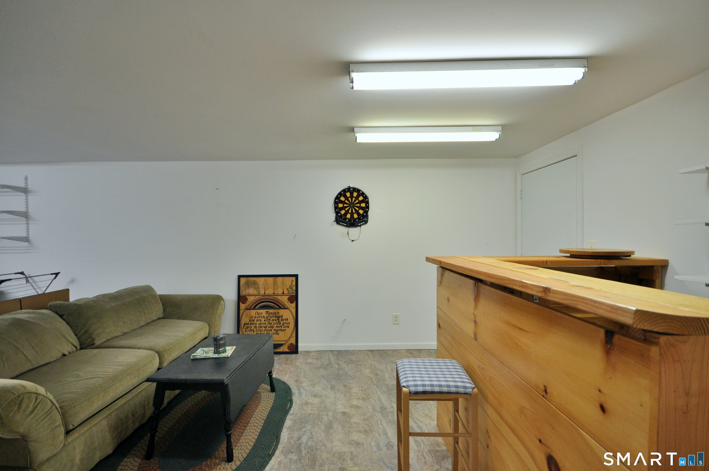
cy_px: 236
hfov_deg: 100.5
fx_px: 295
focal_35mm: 15
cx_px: 354
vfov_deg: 77.2
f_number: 4
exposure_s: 1/60
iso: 450
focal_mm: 10
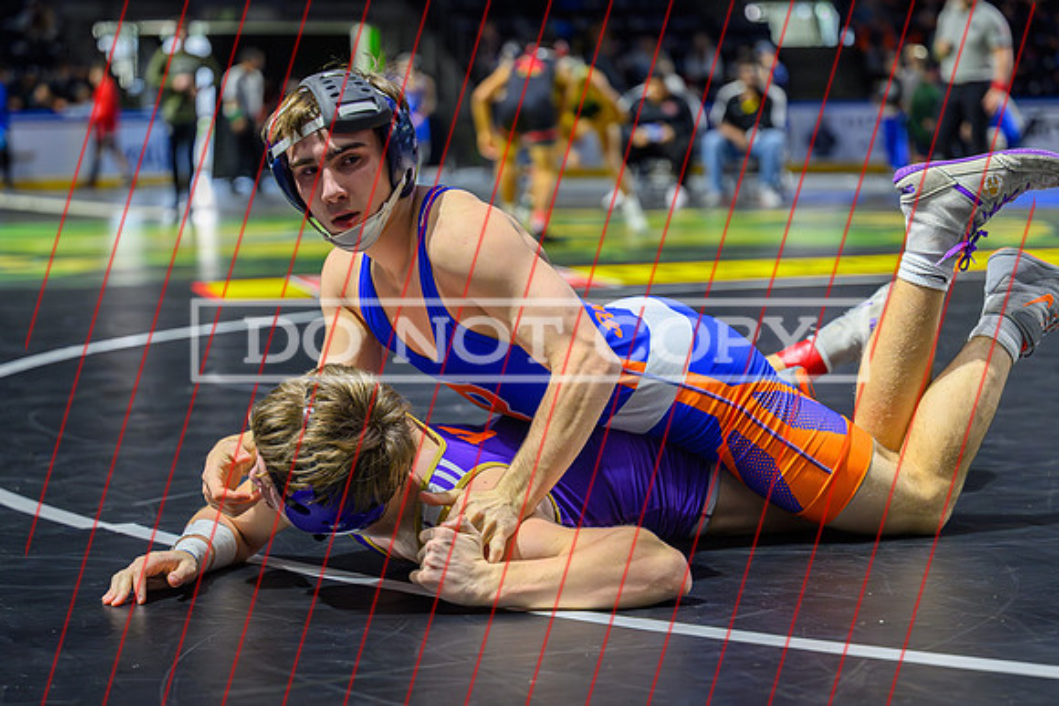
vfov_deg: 15.6
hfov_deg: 23.2
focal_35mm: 88
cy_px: 429
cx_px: 477
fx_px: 2580
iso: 4000
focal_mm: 71
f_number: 2.8
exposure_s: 1/800
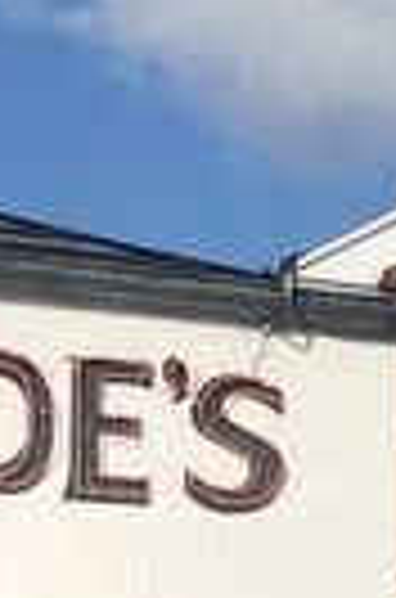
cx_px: -18
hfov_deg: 7.5
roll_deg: -0.9
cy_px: 1007
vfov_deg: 10.7
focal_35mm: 182
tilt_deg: -1.5
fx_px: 3019
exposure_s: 1/3497
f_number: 2.2
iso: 25
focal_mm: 4.15
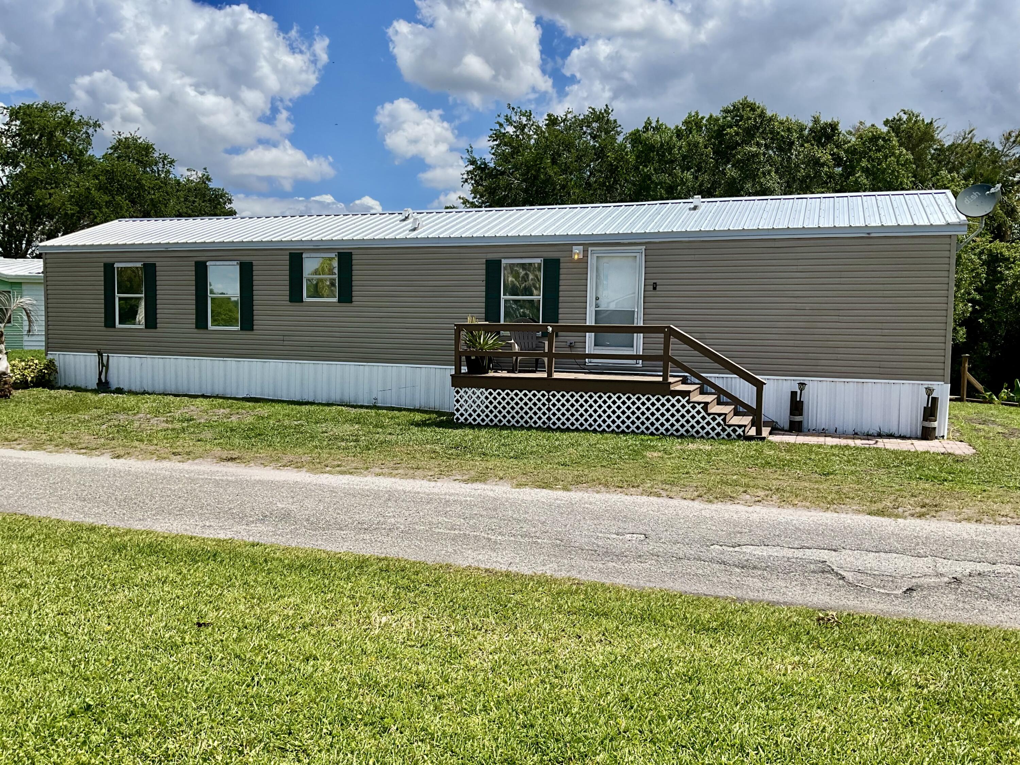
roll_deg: -1.3
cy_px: 382
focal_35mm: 29
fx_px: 855
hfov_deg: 61.7
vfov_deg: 48.2
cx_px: 510
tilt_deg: -4.9
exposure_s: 1/3125
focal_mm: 3
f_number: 1.8
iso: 25
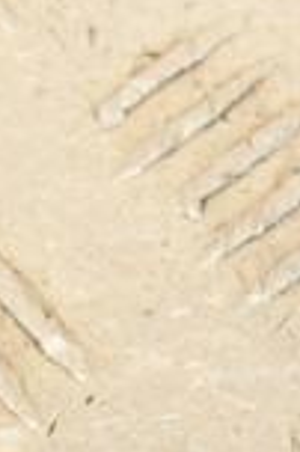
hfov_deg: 2.9
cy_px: -39
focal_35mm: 475
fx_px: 5951
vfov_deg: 4.3
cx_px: 671
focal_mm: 80
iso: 800
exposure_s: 1/200
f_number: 8
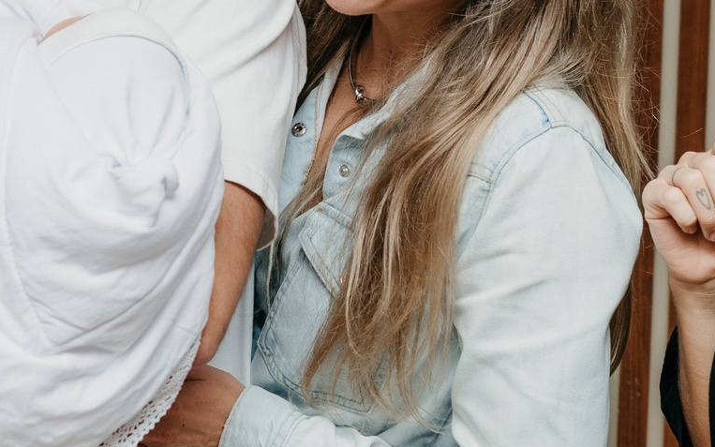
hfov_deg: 19.4
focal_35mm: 105
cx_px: 68
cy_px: -69
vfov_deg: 12.2
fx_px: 2046
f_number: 4
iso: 160
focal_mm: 30
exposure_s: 1/160
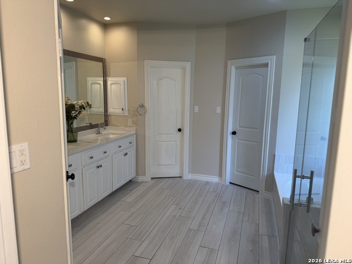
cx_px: 176
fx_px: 244
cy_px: 132
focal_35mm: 24
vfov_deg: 56.8
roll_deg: -1.0
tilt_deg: -9.2
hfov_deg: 71.6
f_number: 1.78
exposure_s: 1/120
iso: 80
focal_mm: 6.76
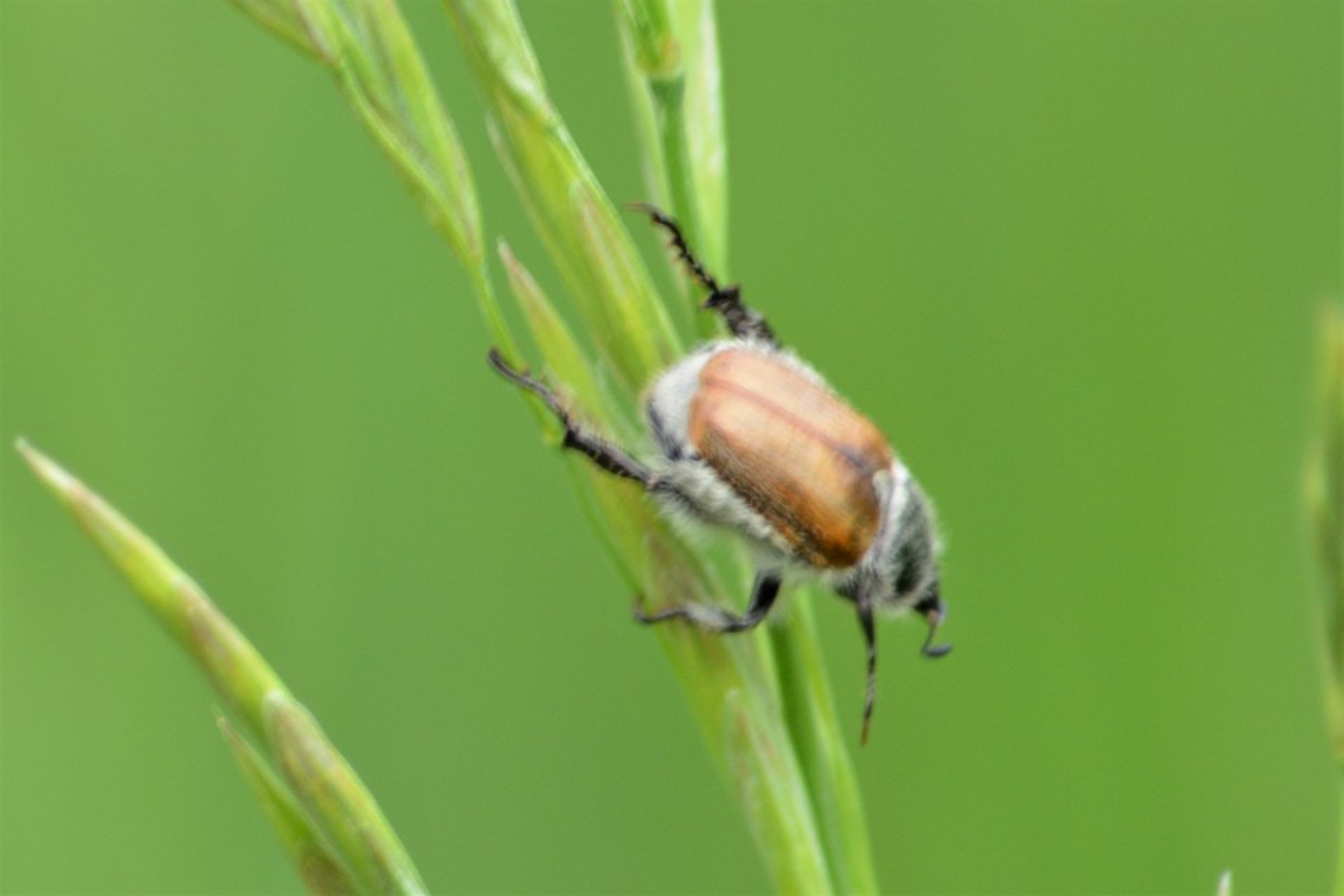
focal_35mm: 450
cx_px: 672
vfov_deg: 3.1
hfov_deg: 4.6
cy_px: 448
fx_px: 16799
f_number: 8
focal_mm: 300
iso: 360
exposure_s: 1/125
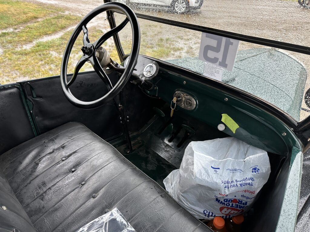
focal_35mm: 24
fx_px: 215
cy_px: 116
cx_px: 155
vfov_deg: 56.8
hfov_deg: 71.6
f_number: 1.78
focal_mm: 6.86
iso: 80
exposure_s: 1/121
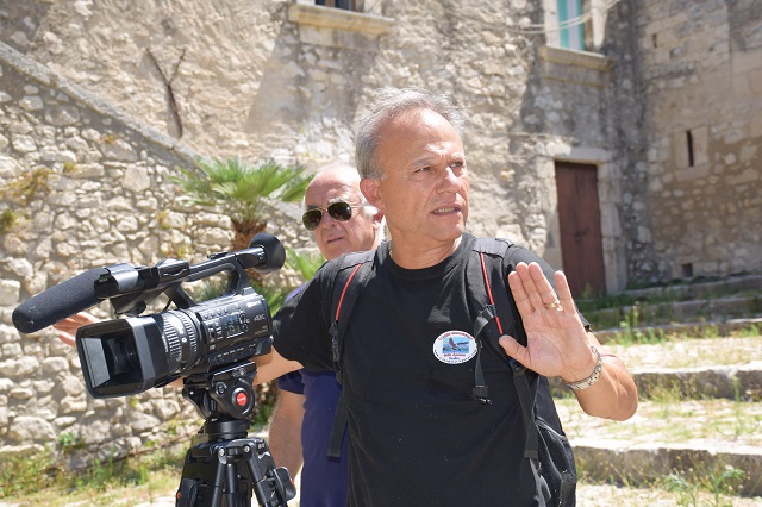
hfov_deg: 35.1
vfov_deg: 23.8
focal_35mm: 57
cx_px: 381
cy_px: 254
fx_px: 1206
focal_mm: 38
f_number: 6.3
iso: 100
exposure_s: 1/160
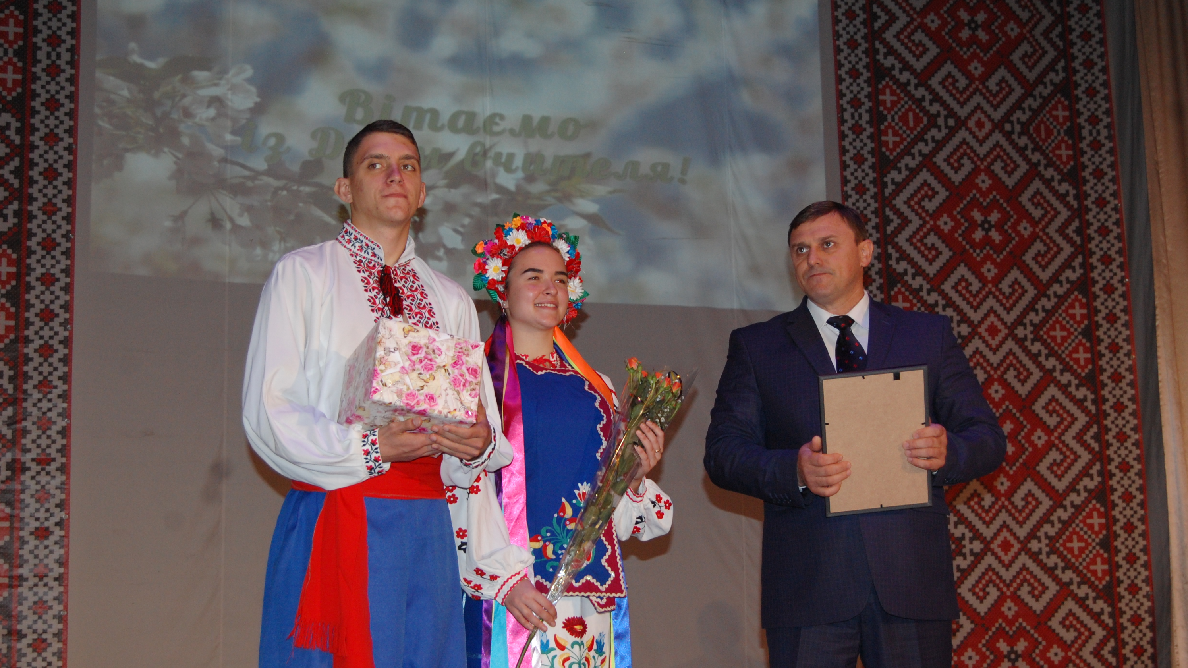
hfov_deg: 34.9
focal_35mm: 60
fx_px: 1890
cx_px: 597
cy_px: 333
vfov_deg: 20.0
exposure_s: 1/60
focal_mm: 38
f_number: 5
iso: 800
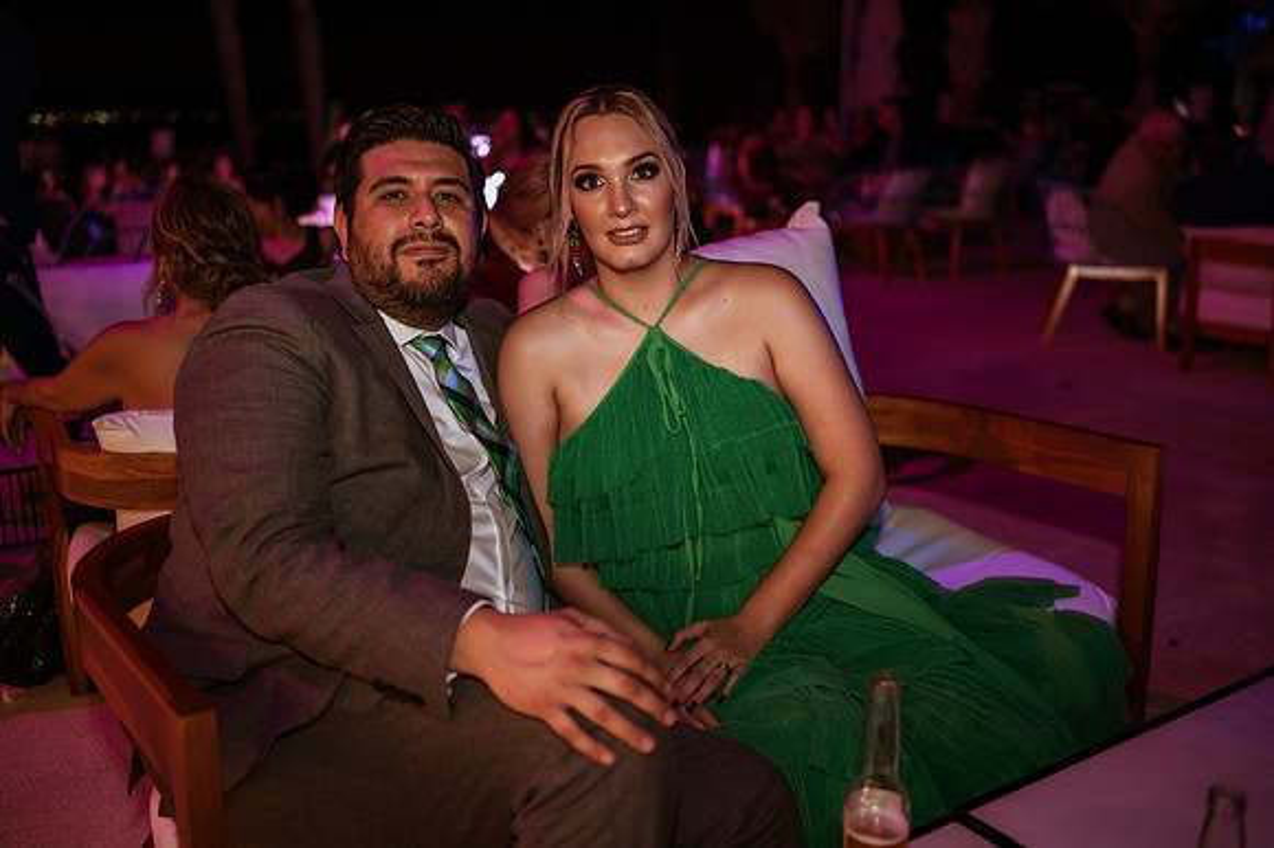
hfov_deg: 54.5
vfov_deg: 37.8
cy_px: 424
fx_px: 1238
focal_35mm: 35
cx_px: 637
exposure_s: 1/100
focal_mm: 35
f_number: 1.8
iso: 1600
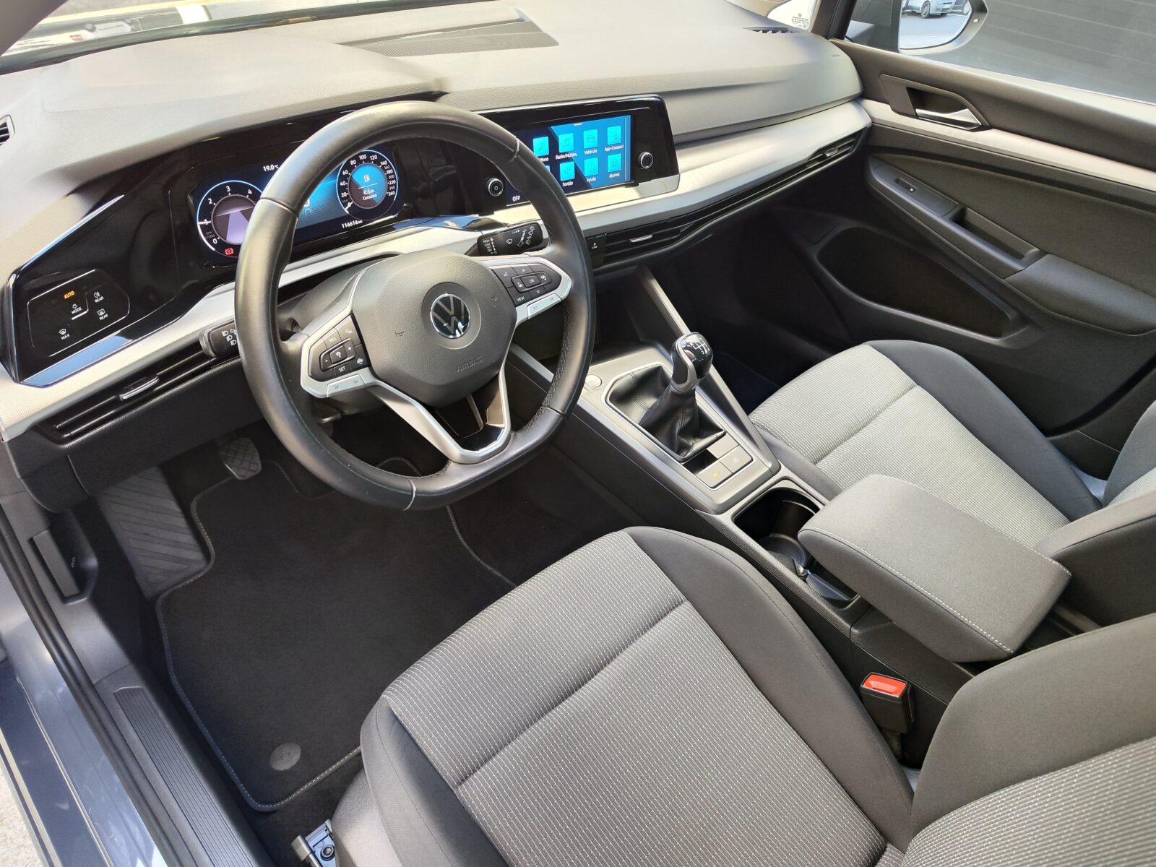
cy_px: 434
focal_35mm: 23
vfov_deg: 58.9
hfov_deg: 73.9
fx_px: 768
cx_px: 578
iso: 263
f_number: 1.69
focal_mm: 7.01
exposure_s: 1/100
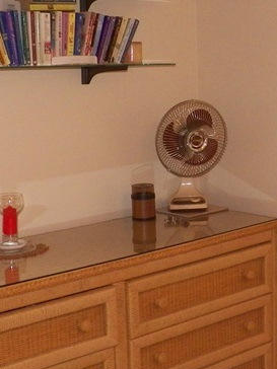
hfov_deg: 18.8
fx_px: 822
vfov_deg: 25.3
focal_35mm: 77
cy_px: 137
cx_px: 256
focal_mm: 4.9
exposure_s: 1/30
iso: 400
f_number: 2.8
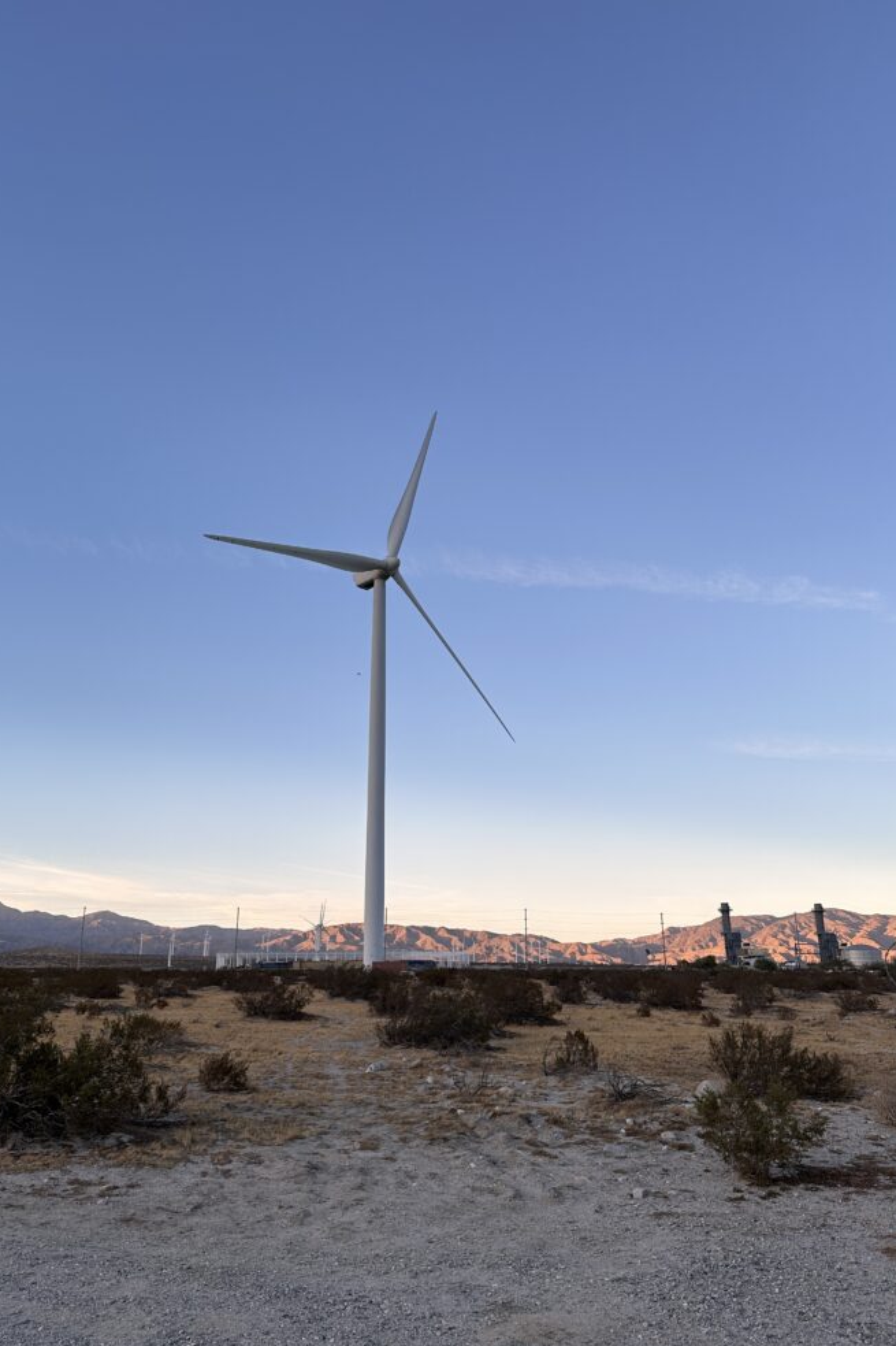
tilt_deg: +17.1
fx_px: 971
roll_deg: -0.3
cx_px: 406
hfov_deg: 49.5
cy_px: 679
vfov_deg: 69.4
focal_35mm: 26
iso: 80
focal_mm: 6.86
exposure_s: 1/872
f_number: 1.78
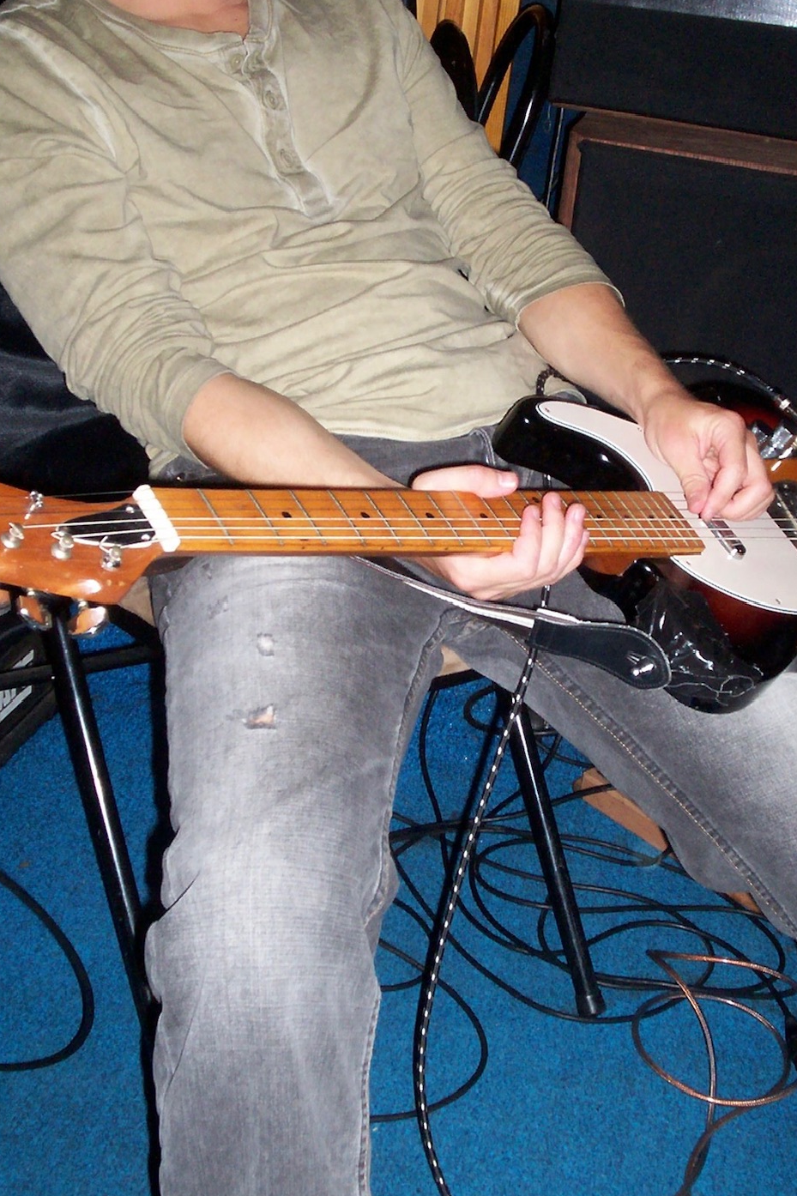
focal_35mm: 55
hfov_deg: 24.6
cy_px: 558
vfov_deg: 36.2
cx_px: 459
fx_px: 1827
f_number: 4.5
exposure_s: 1/64
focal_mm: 5.9
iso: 140
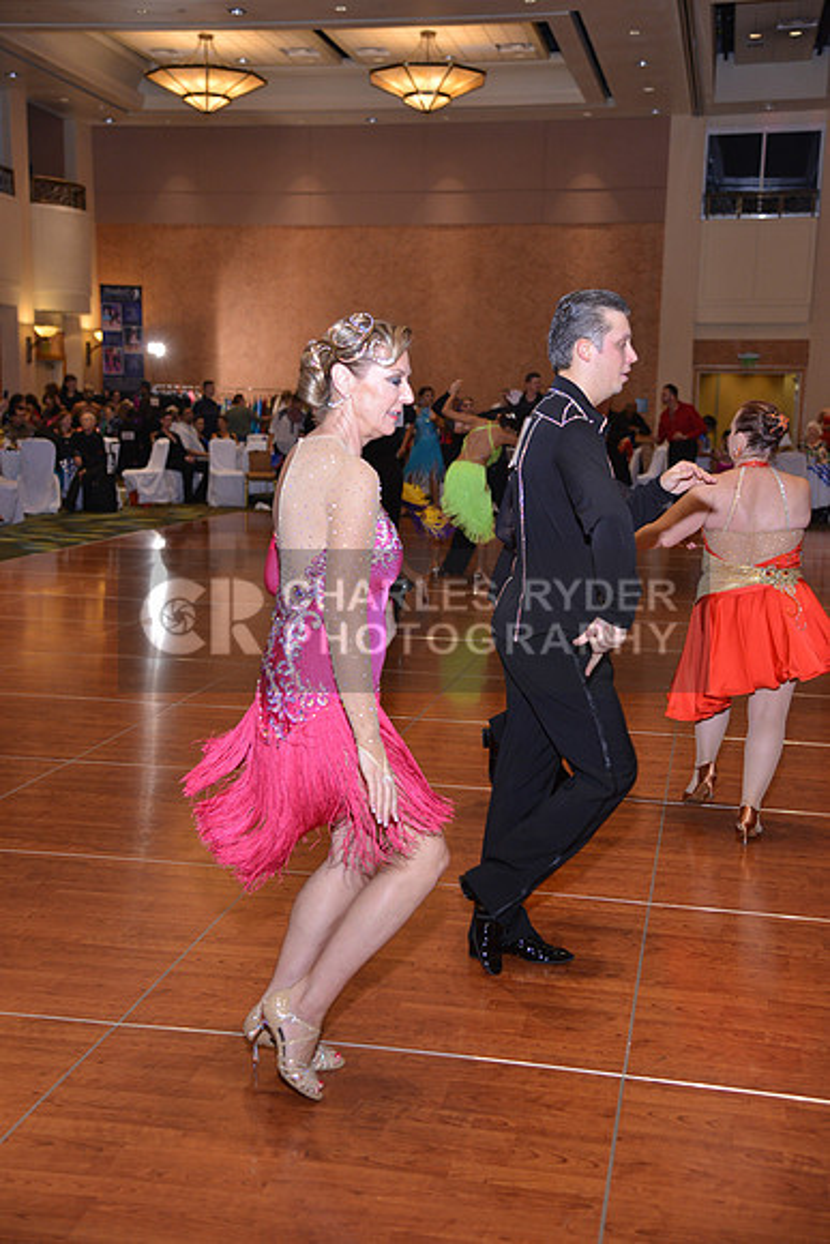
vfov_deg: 44.5
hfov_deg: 30.5
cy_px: 622
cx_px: 415
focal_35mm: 44
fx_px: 1521
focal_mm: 44
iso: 1000
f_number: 4
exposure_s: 1/250
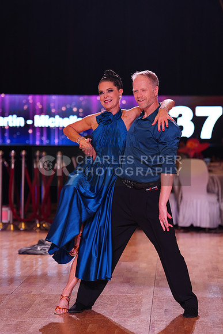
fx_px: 1096
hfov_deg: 11.6
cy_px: 167
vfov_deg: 17.3
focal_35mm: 118
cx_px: 112
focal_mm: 118
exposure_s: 1/250
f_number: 2.8
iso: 640
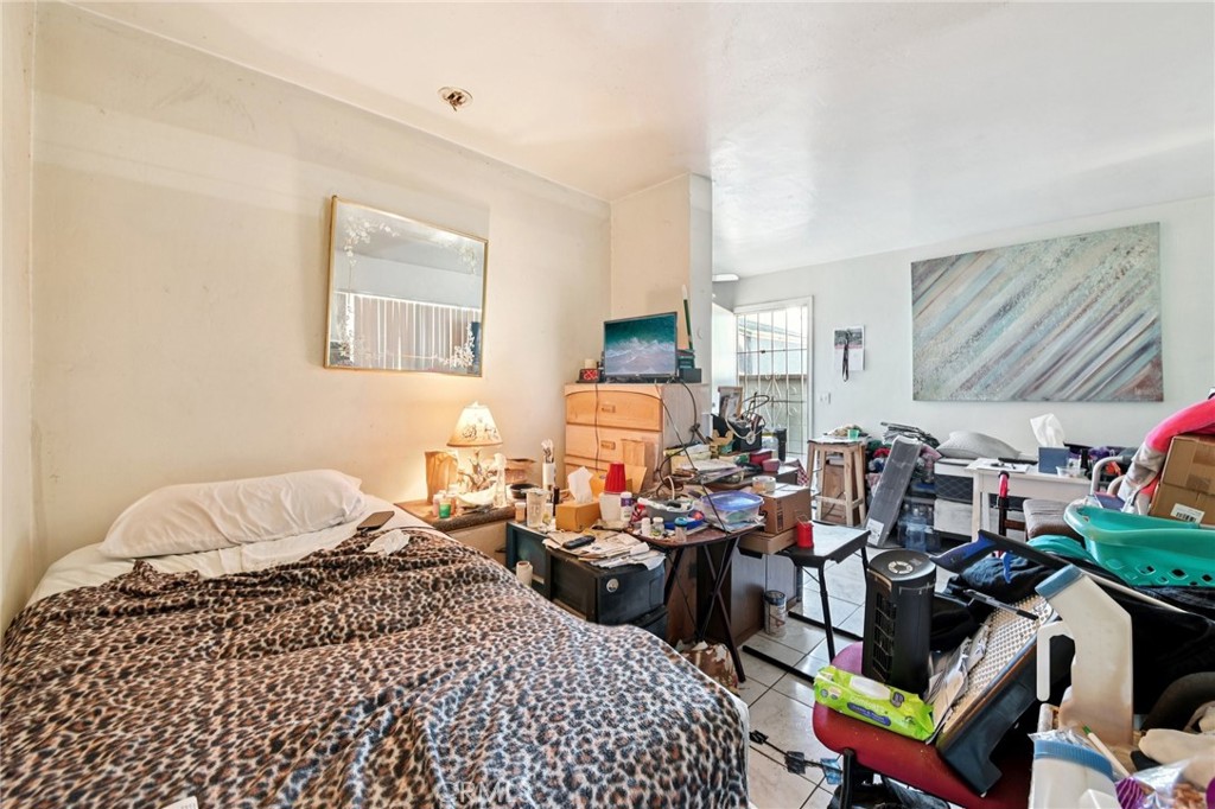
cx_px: 608
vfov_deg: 81.2
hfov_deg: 104.3
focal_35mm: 14
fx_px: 472
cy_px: 404
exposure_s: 1/2
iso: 640
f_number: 8
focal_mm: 14
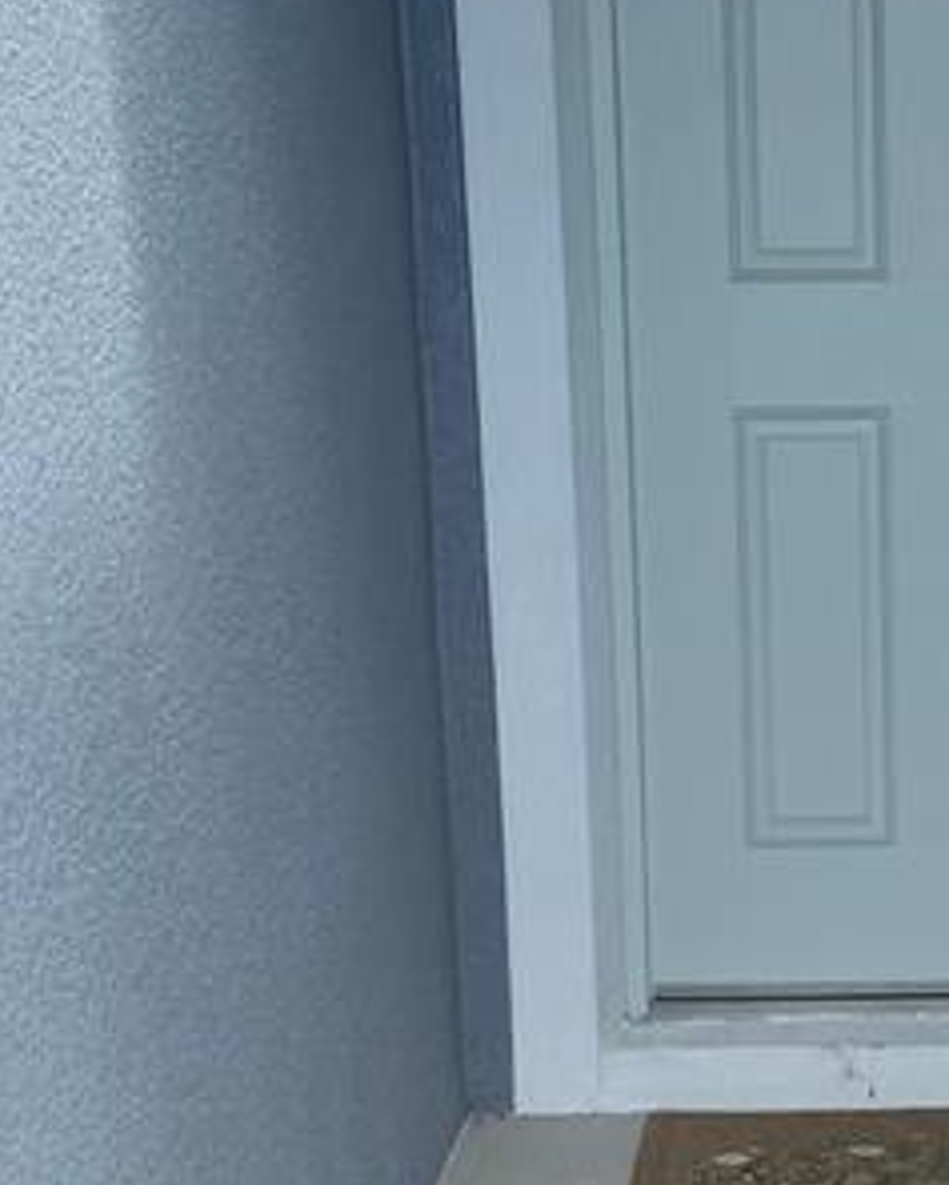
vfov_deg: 19.9
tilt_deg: -12.6
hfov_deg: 15.8
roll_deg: -0.8
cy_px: 1001
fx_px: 3334
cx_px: 1021
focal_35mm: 95
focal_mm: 6.76
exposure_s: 1/868
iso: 80
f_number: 1.78
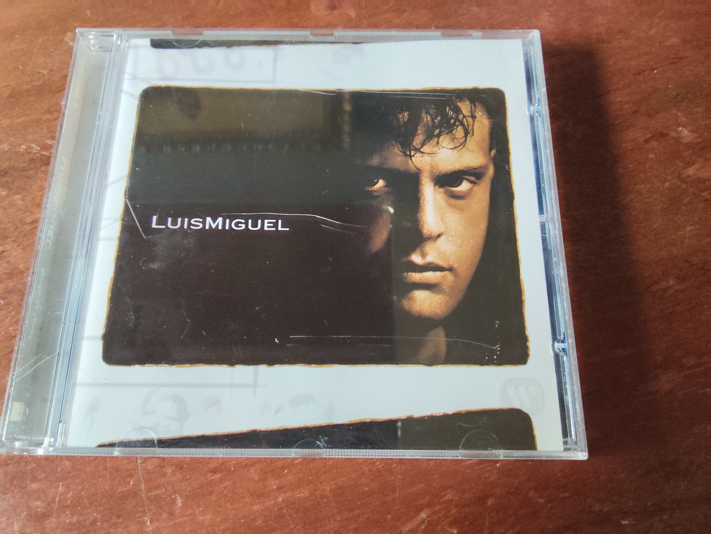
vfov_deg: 53.1
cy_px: 267
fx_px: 534
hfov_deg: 67.3
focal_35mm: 26
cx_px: 356
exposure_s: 1/33.3
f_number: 2
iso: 320
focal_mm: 2.78
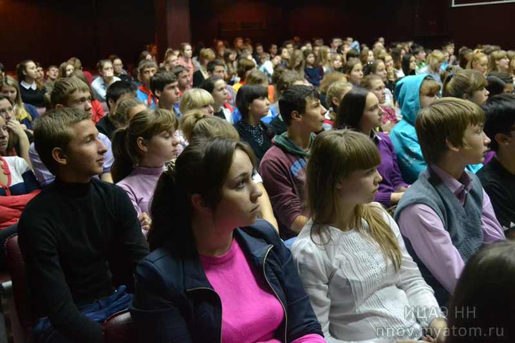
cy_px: 172
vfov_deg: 31.9
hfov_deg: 46.4
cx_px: 258
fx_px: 601
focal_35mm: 42
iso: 3200
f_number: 4.5
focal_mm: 28
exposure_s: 1/30
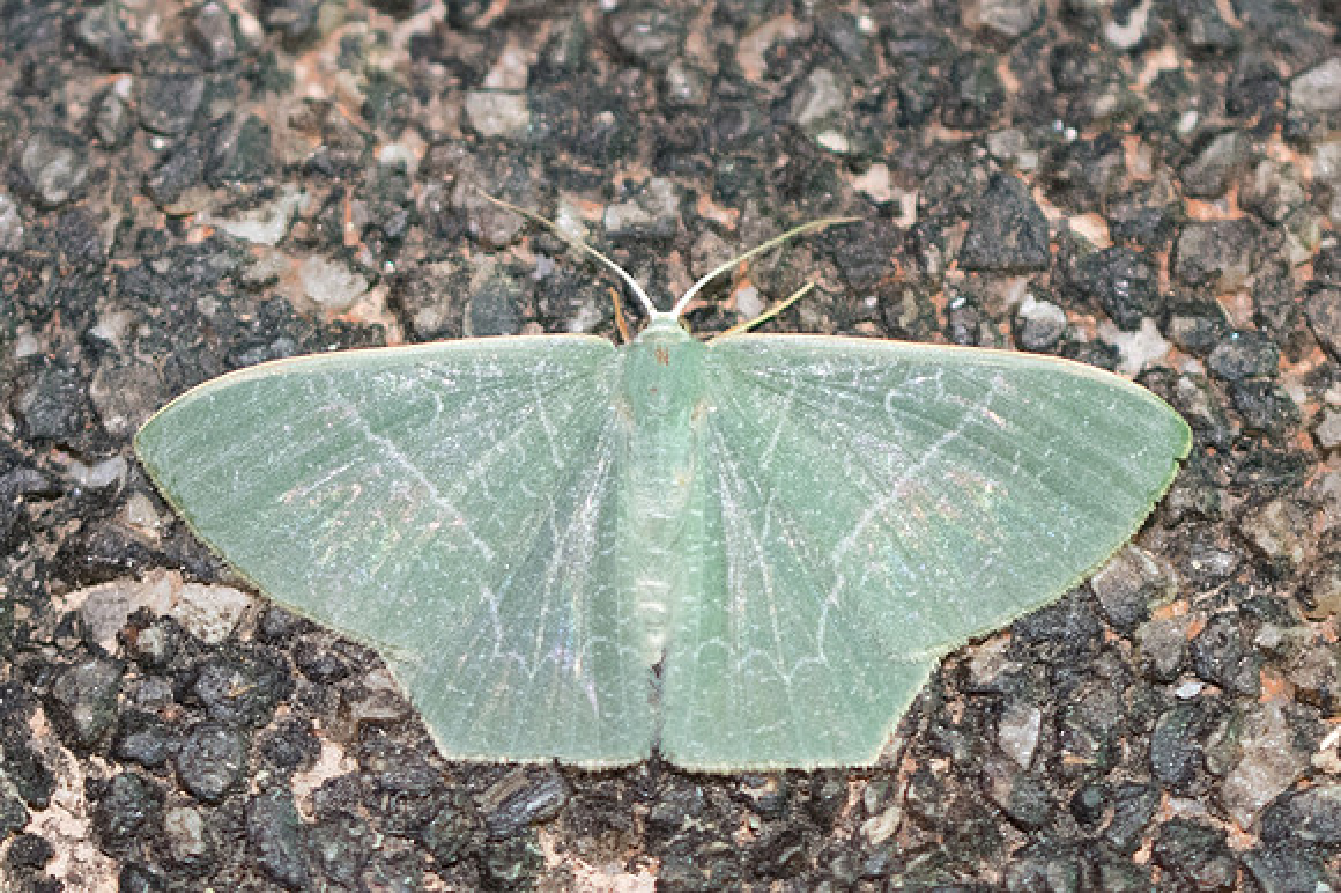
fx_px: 13686
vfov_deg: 3.7
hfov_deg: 5.6
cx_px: 704
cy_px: 418
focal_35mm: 368
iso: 1000
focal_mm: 90
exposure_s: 1/320
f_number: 3.3
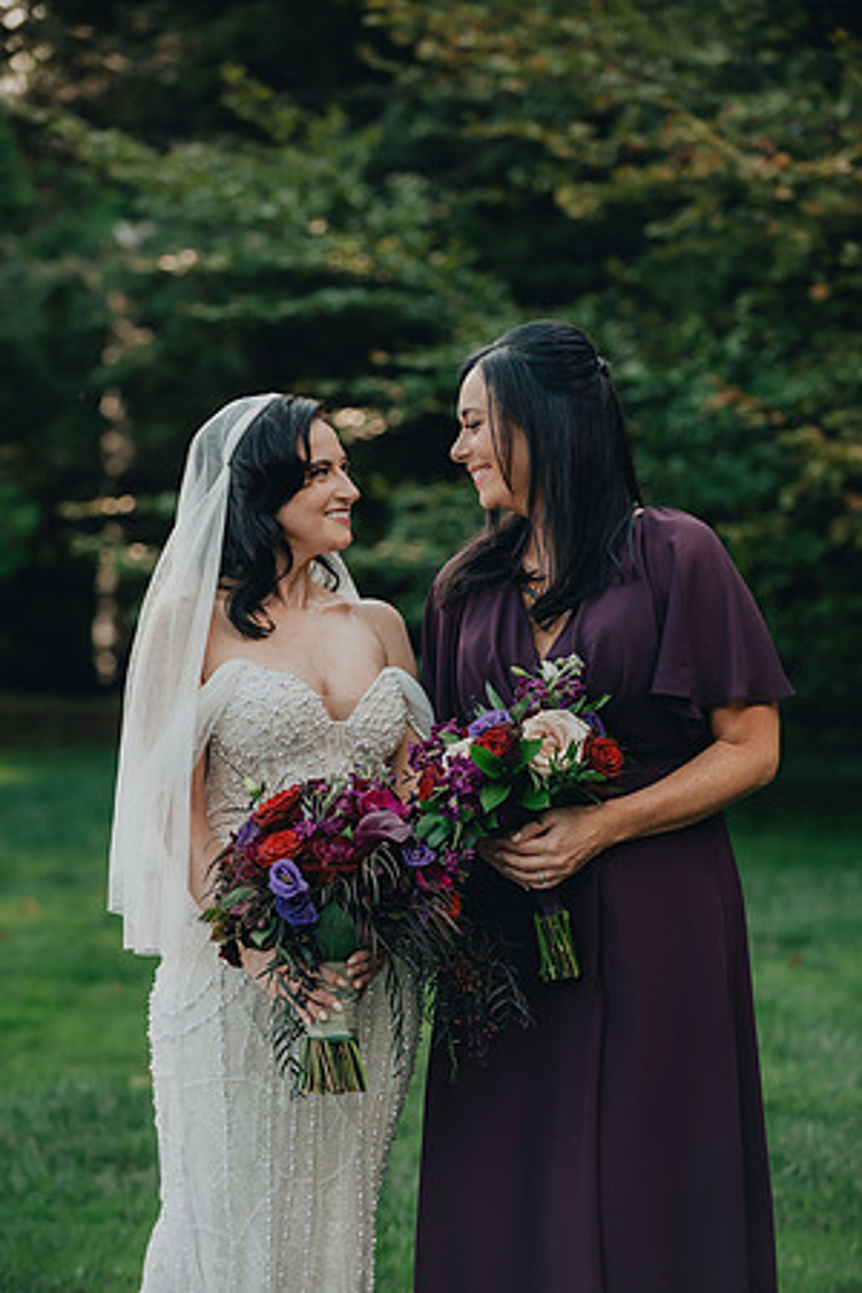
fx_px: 4489
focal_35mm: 125
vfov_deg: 16.4
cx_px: 431
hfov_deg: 11.0
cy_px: 646
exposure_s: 1/500
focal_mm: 125
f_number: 4
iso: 800
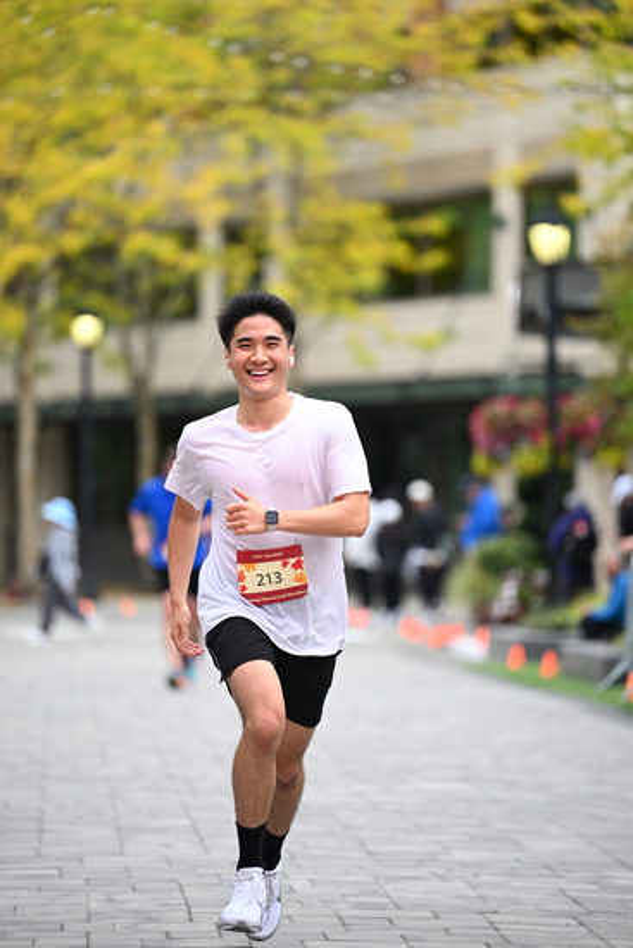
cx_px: 316
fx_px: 4876
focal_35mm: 185
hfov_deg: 7.4
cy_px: 474
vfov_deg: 11.1
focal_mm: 185
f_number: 2.8
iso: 640
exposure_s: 1/2000
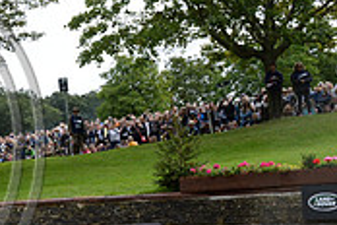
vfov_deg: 17.1
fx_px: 749
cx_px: -155
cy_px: 116
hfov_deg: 21.6
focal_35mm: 80
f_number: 5.6
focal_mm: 24
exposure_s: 1/3200
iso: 1600
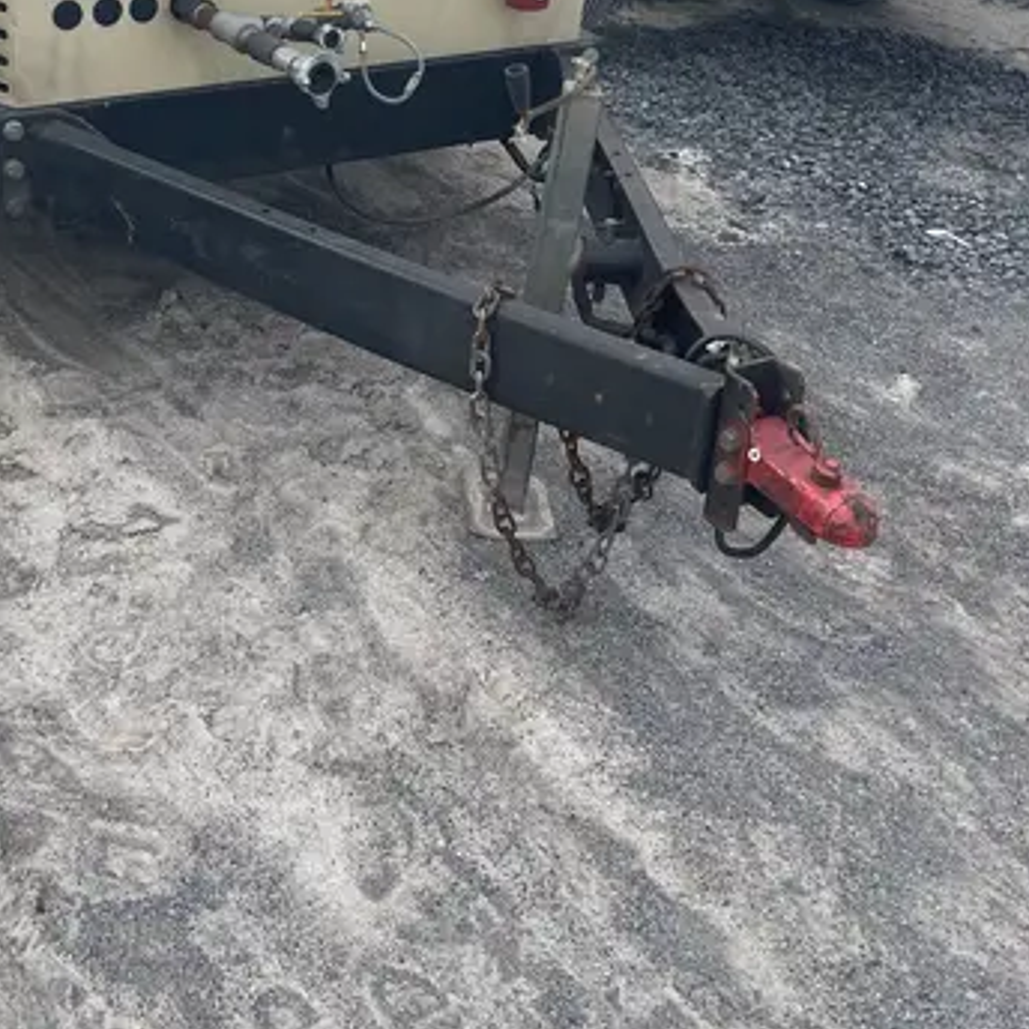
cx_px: 281
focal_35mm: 49
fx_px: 1648
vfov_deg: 33.5
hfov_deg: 34.1
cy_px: 175
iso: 32
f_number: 1.6
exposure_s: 1/2020
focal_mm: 4.2
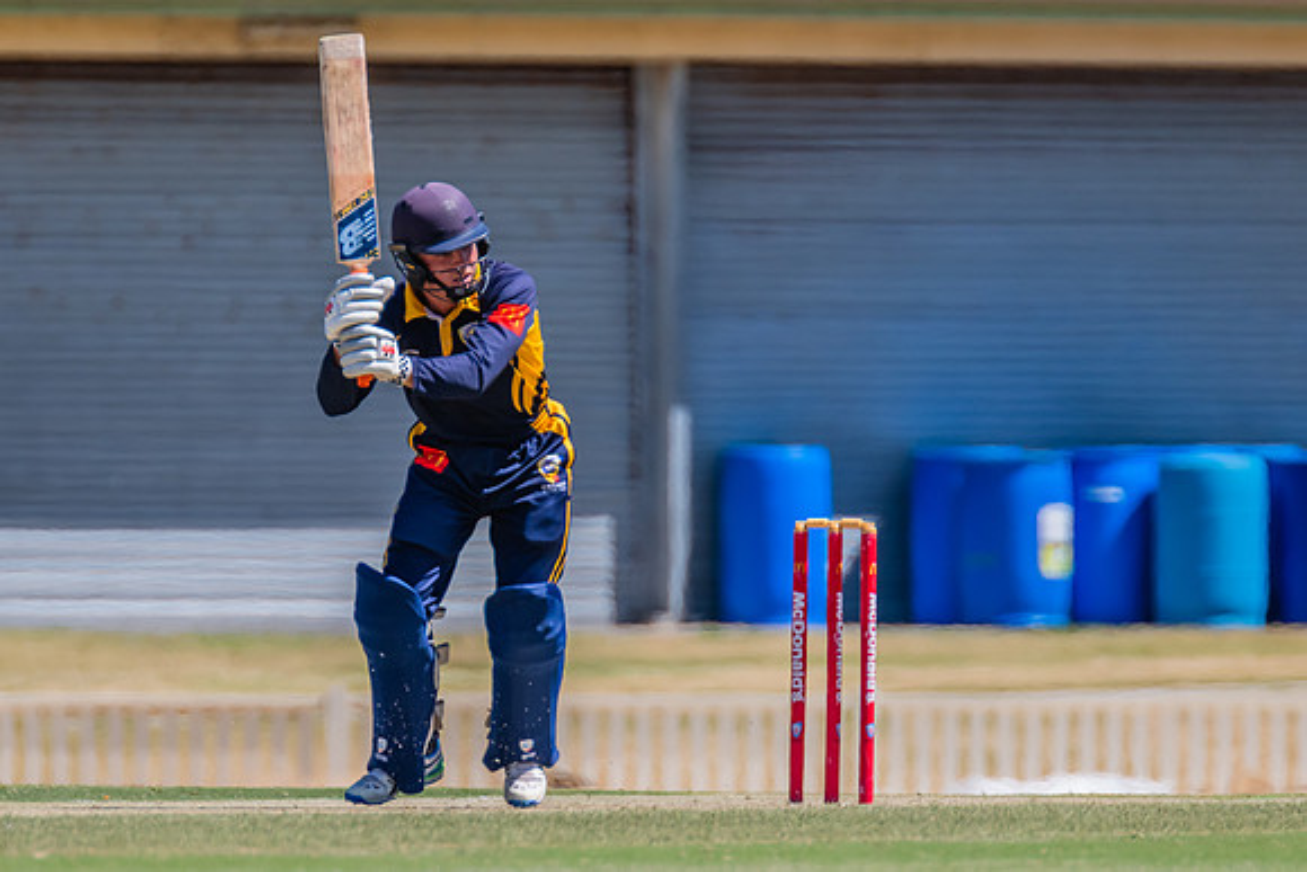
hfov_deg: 2.1
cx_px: 527
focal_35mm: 979
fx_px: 35536
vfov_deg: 1.4
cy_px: 337
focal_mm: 600
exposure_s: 1/2000
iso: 640
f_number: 6.3
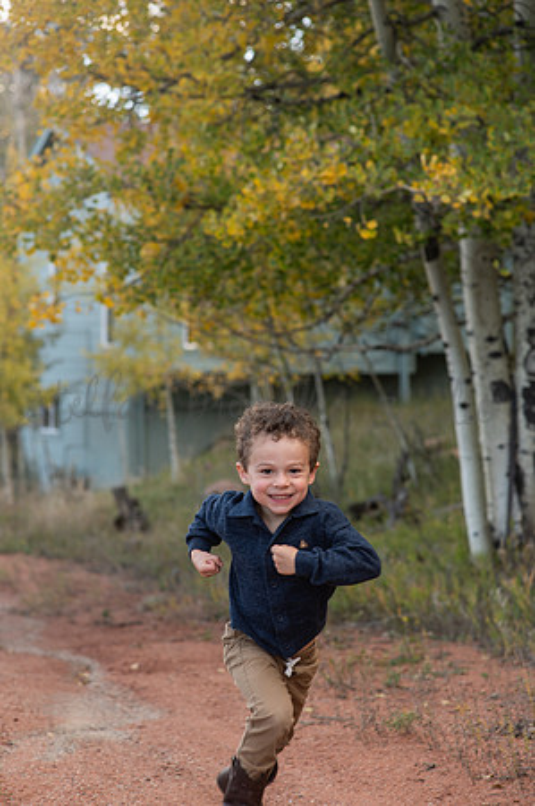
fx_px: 1899
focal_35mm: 85
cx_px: 268
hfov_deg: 16.0
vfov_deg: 23.9
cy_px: 403
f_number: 4
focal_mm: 85
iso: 320
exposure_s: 1/320
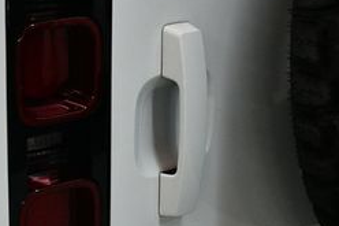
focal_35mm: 85
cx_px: 25
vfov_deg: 16.0
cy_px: 162
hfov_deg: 23.2
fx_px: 800
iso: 800
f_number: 3.5
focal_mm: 22
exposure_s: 1/160
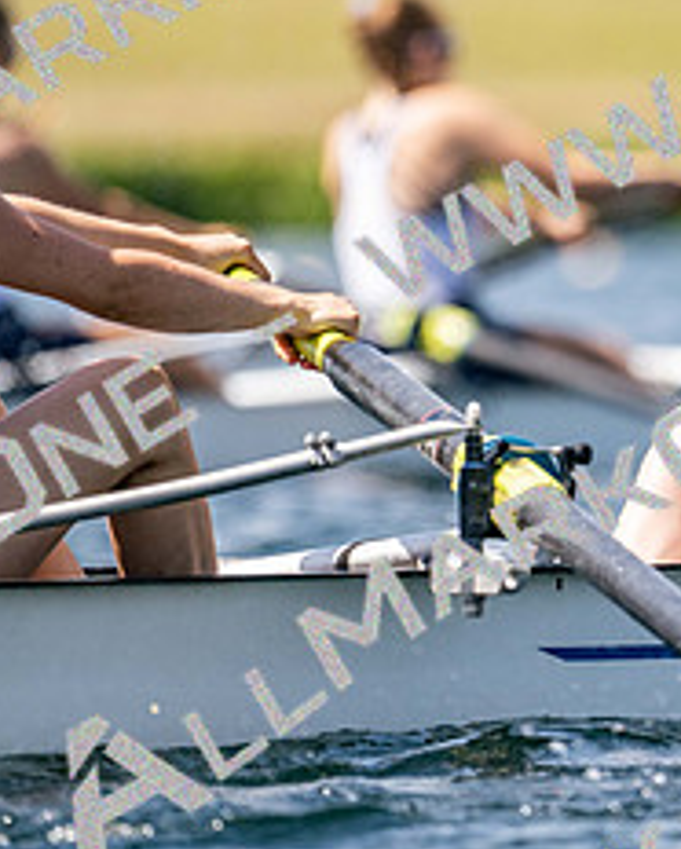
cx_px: 809
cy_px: 309
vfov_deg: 2.1
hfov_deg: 1.7
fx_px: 23576
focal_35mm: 937
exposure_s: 1/2500
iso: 250
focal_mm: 400
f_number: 4.5
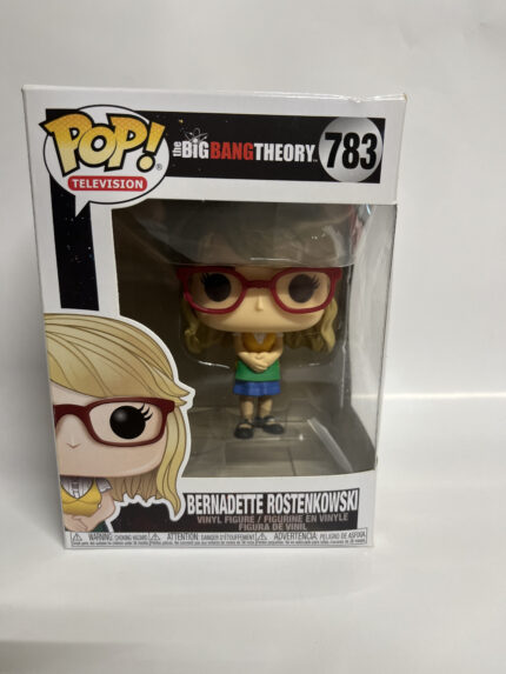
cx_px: 253
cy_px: 337
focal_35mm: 26
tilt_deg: -13.7
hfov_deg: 53.1
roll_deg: +0.1
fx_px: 507
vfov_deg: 67.3
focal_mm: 5.1
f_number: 1.6
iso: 100
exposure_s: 1/120
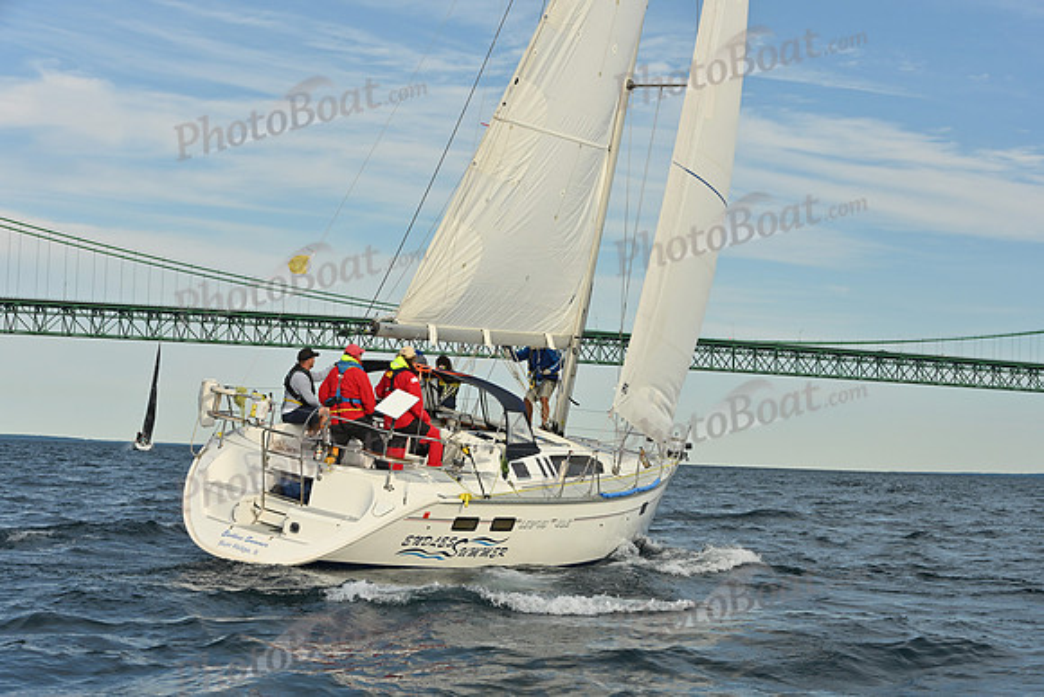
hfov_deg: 28.8
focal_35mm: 70
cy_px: 348
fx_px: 2030
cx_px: 522
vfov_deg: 19.5
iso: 320
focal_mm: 70
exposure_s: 1/1000
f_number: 9
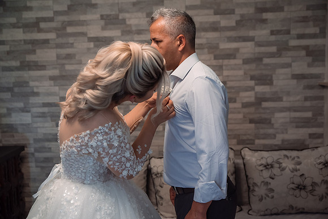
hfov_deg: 48.4
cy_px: 110
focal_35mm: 40
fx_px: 365
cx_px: 164
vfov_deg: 33.4
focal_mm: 40
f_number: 2.8
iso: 1000
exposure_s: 1/250
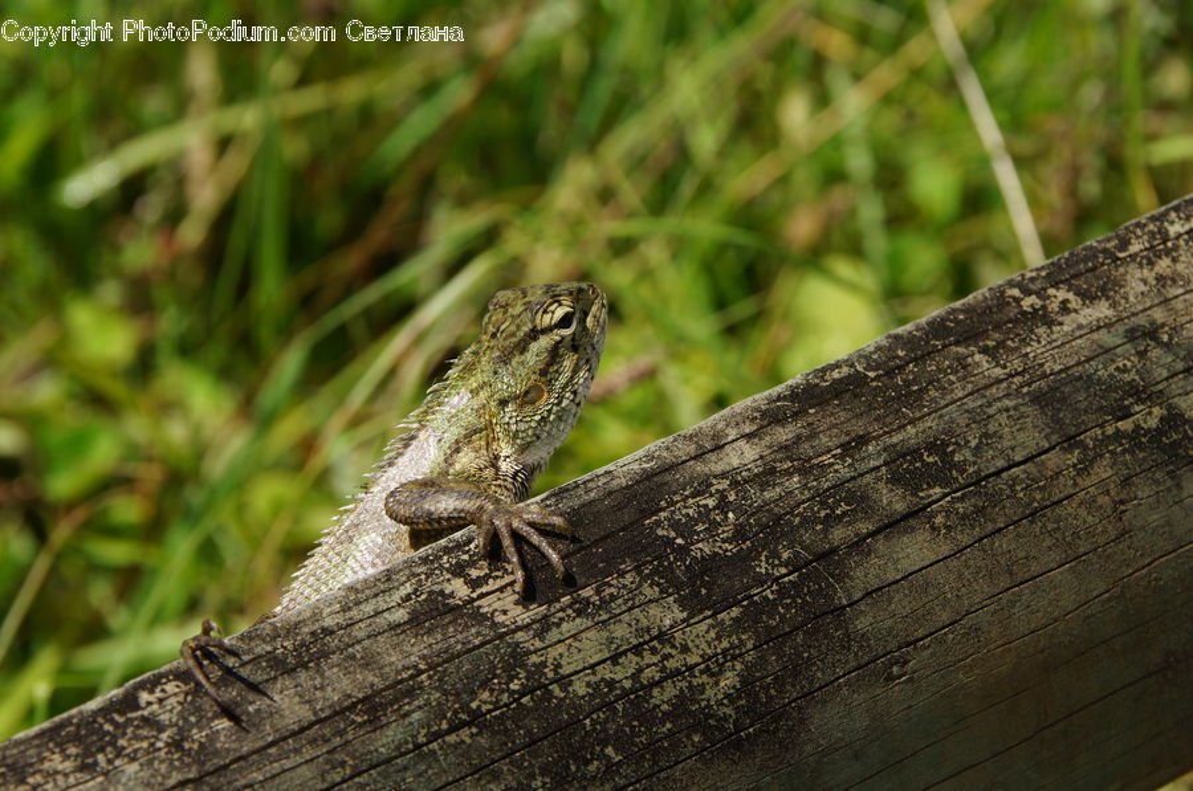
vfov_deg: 8.7
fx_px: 5211
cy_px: 396
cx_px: 596
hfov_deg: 13.1
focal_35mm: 158
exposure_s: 1/250
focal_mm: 105
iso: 200
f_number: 11
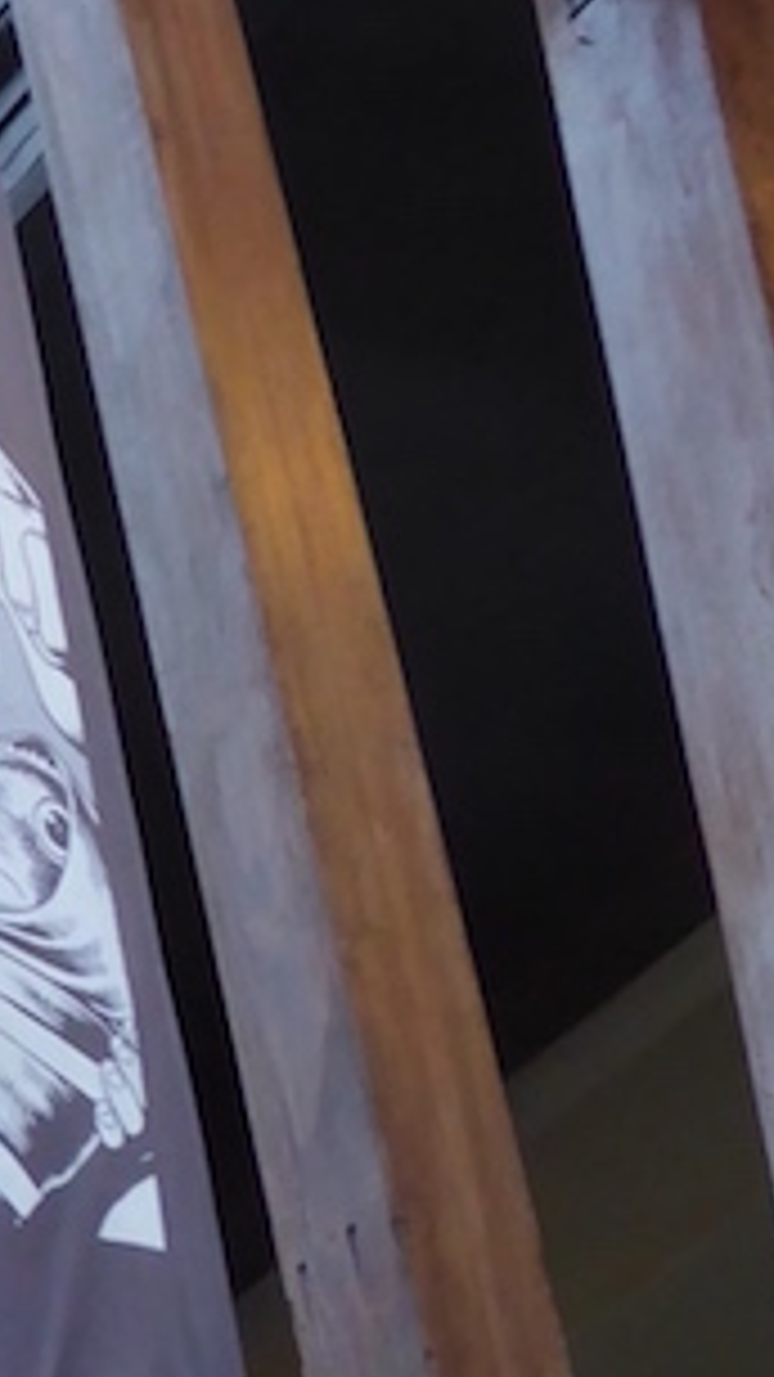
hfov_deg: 8.3
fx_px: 5184
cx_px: -500
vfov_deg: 15.1
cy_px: 333
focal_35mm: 142
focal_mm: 6.7
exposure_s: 1/60
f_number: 3.7
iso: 320
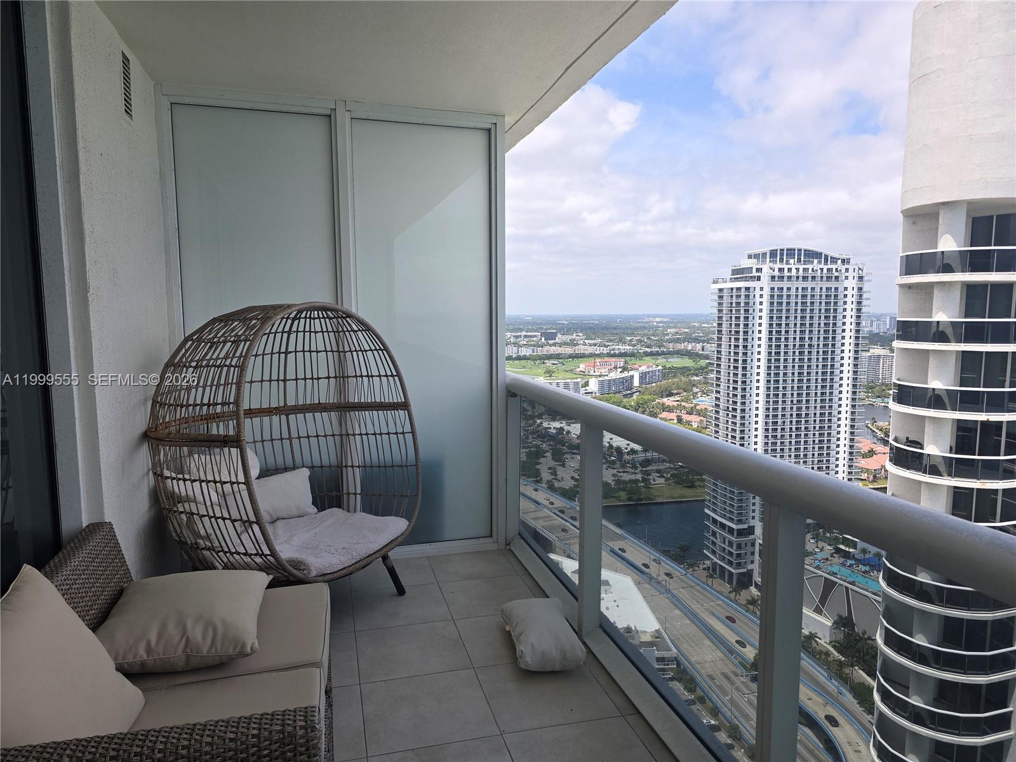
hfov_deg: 73.9
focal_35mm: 23
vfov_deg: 58.9
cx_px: 508
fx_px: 675
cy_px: 381
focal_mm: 6.3
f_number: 1.7
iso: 12
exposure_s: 1/565
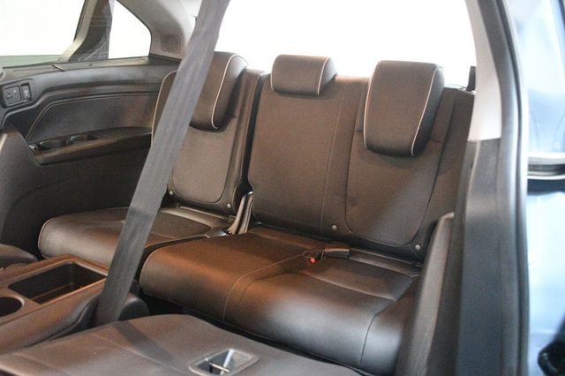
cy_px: 188
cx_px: 282
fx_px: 533
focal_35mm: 34
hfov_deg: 55.8
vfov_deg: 38.8
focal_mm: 23
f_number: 3.8
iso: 12800
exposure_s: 1/40
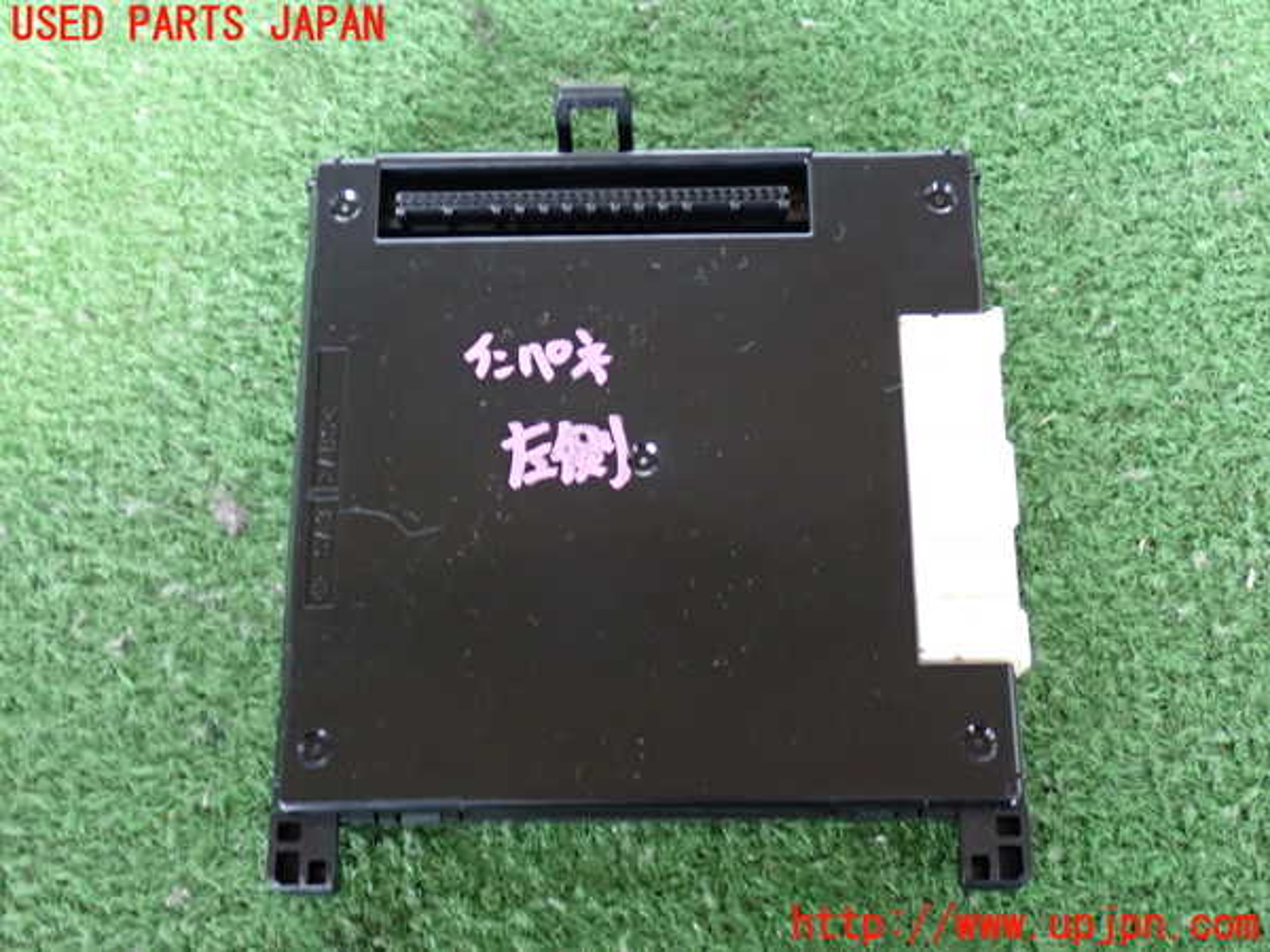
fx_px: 1614
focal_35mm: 44
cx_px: 635
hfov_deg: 42.9
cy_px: 476
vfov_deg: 32.9
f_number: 2.9
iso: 800
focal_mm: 7.84
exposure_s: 1/13
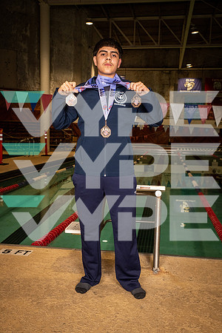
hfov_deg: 33.4
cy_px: 166
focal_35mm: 40
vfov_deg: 48.5
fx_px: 370
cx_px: 111
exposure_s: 1/400
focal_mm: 40
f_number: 6.3
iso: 1000
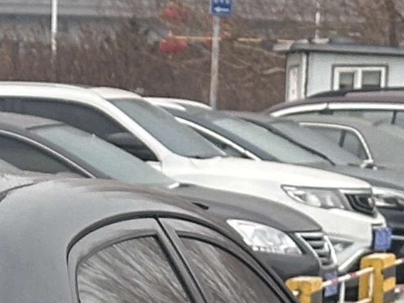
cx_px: -368
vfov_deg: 4.9
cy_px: 698
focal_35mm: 295
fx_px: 3443
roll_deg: -0.4
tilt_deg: -8.2
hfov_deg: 6.5
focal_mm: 6.86
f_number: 1.78
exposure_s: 1/89
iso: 80
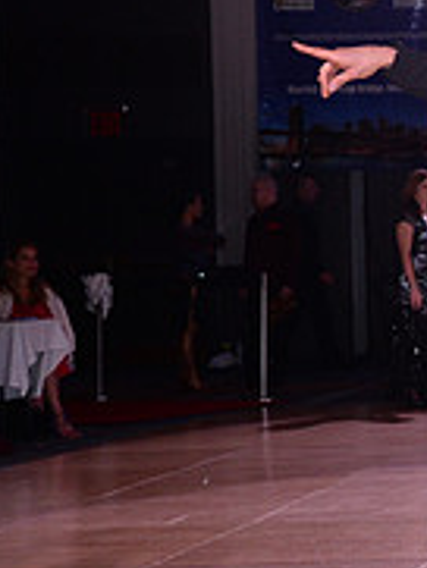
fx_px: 1922
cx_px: 898
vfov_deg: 16.8
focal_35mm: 117
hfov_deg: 11.3
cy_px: 265
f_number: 5.6
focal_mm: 38
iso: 2000
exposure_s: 1/250
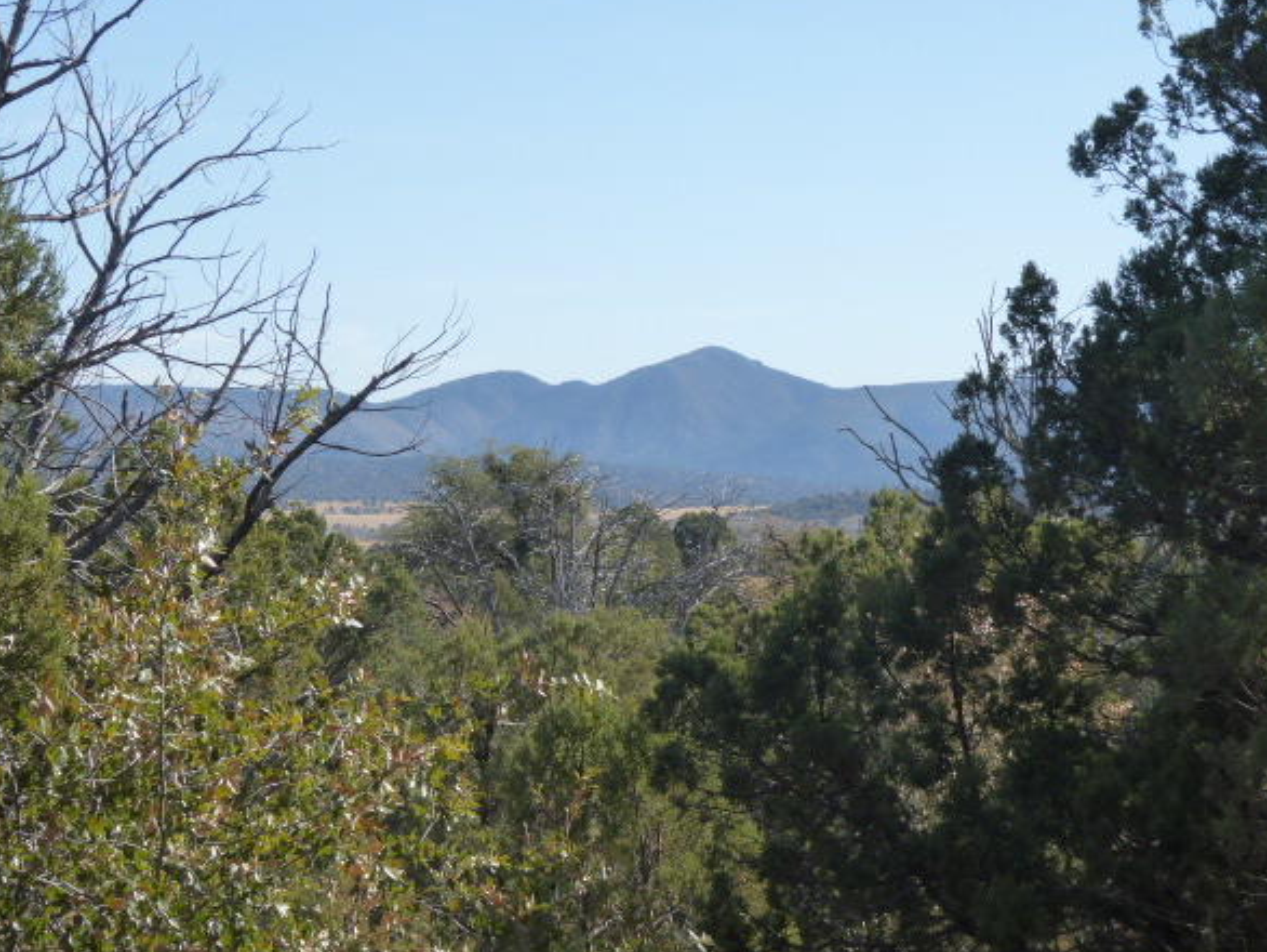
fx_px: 3918
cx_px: 634
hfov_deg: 18.4
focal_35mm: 107
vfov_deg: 13.8
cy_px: 472
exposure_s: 1/160
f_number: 7.1
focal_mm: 17.5
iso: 80
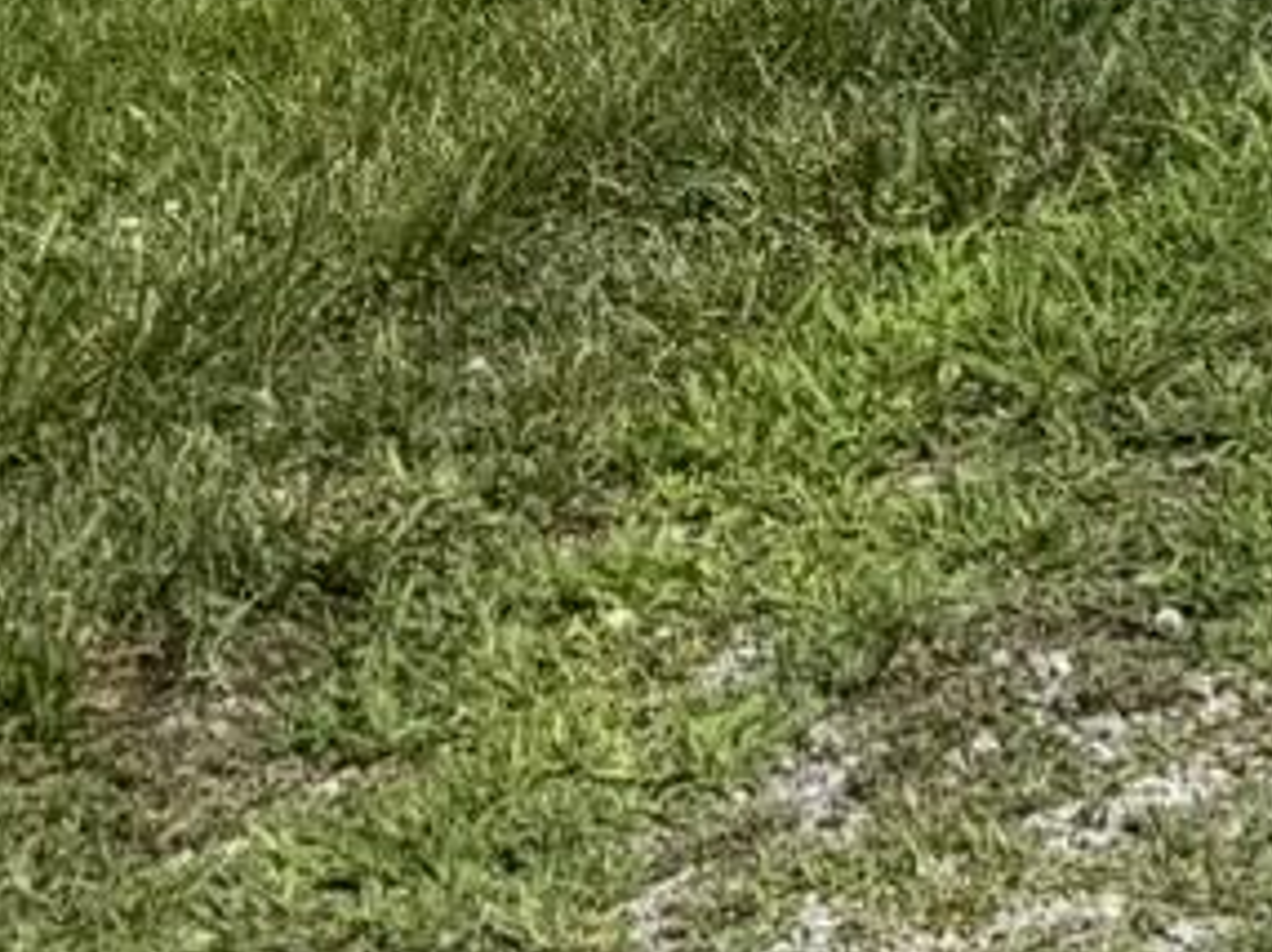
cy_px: -1779
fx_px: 6315
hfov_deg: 10.2
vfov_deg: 7.7
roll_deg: +0.9
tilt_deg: -8.1
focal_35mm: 172
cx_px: 2891
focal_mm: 6.76
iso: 80
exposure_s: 1/7092
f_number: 1.78
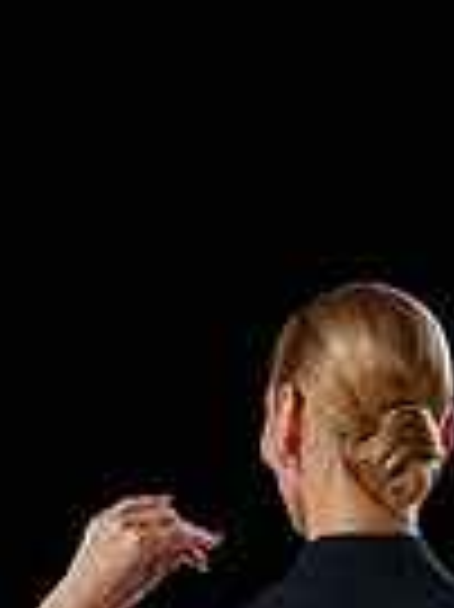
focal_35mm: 829
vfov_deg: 2.4
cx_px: 506
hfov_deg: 1.8
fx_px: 14520
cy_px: 1198
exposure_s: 1/500
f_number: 4
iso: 1250
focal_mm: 200
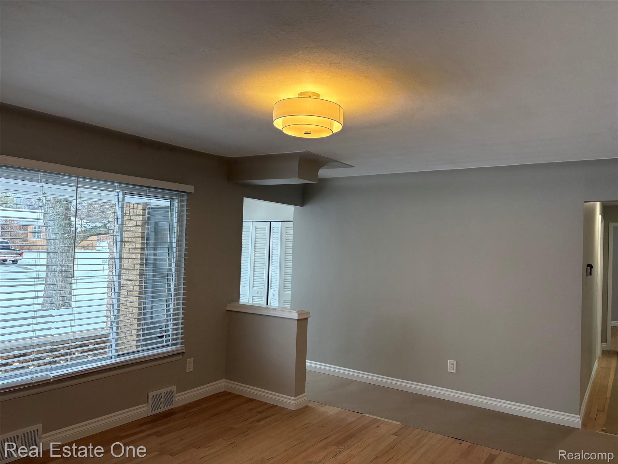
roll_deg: -1.8
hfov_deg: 67.3
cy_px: 232
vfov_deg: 53.1
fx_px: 464
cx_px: 309
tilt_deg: +2.4
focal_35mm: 26
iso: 125
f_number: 1.6
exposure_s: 1/198
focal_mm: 5.96
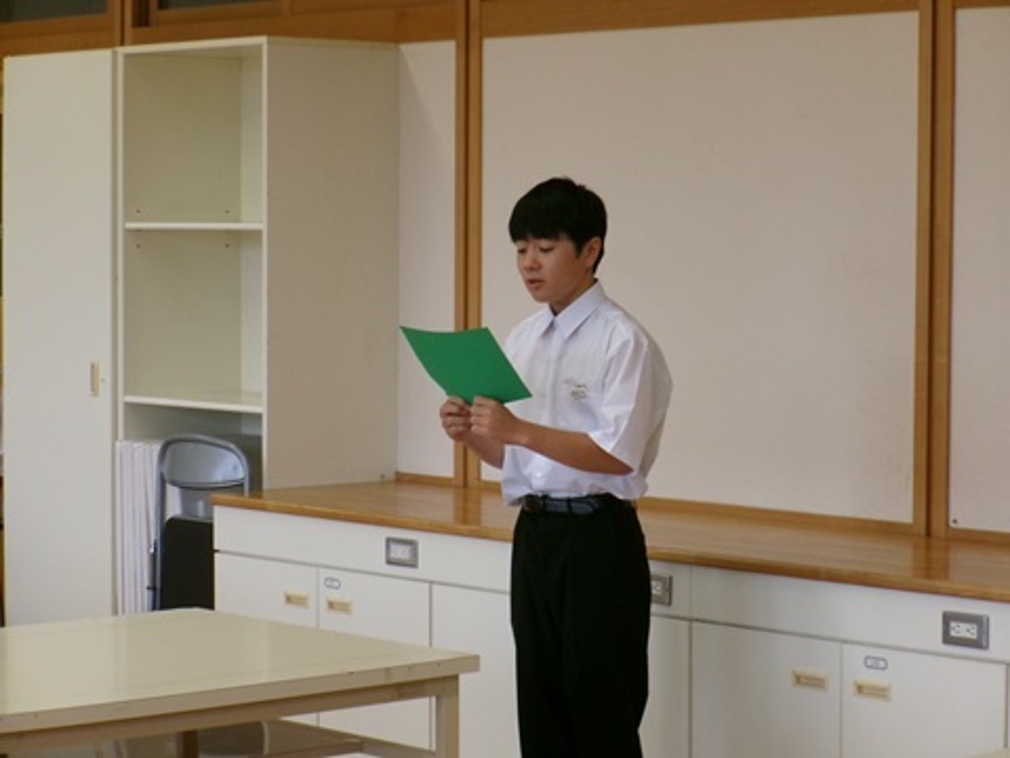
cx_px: 505
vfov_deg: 12.9
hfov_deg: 17.1
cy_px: 379
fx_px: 3355
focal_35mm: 115
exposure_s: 1/60
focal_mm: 20.6
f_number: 6.2
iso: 224
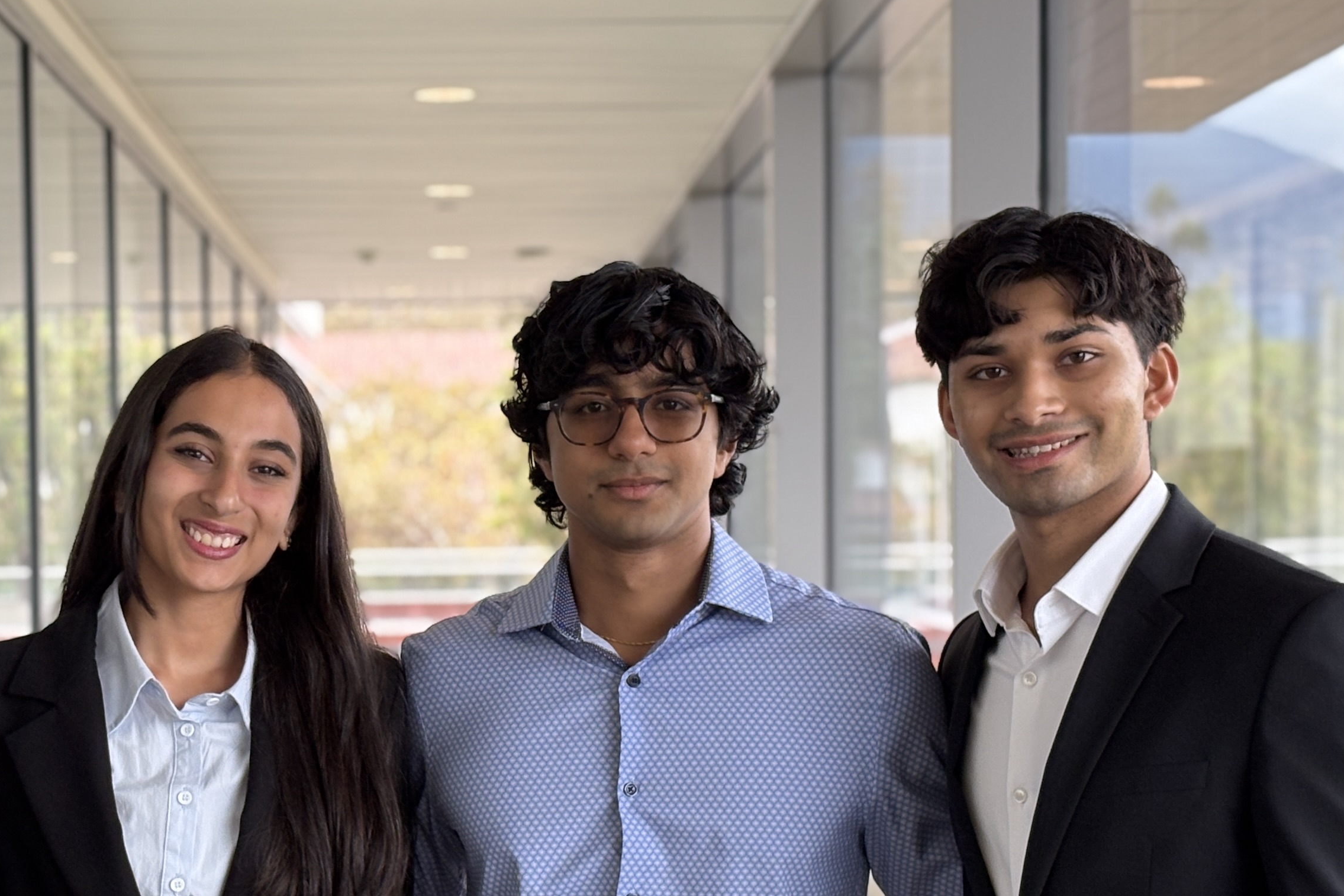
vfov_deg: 14.2
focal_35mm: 96
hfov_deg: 21.2
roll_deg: +0.9
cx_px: 452
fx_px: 3584
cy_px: 598
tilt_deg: -0.8
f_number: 1.6
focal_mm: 5.96
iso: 64
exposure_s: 1/114
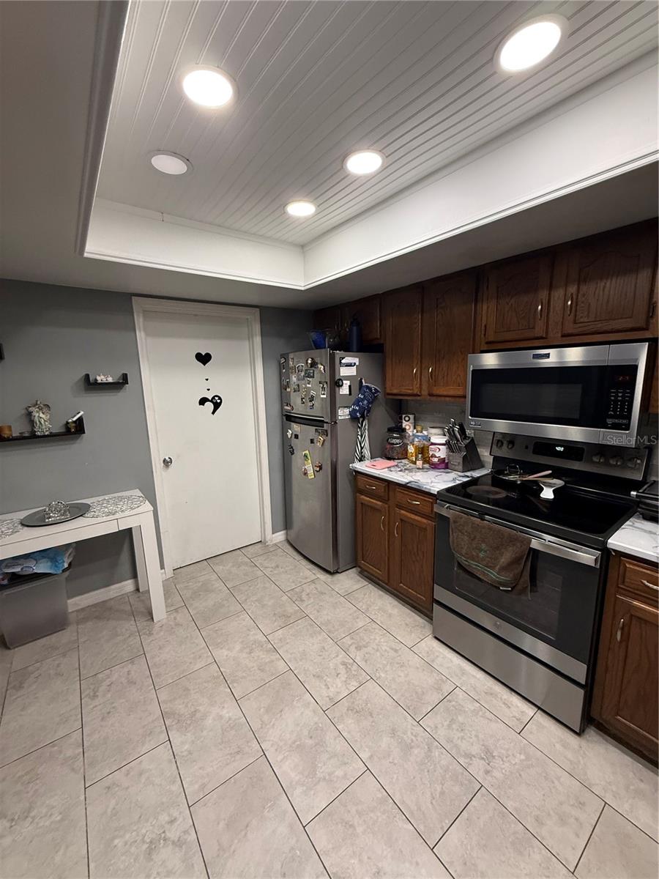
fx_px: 355
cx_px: 330
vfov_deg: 102.1
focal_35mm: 14
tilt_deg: -9.3
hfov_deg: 85.7
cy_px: 440
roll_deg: +1.0
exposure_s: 1/120
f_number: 2.2
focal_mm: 2.22
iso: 320
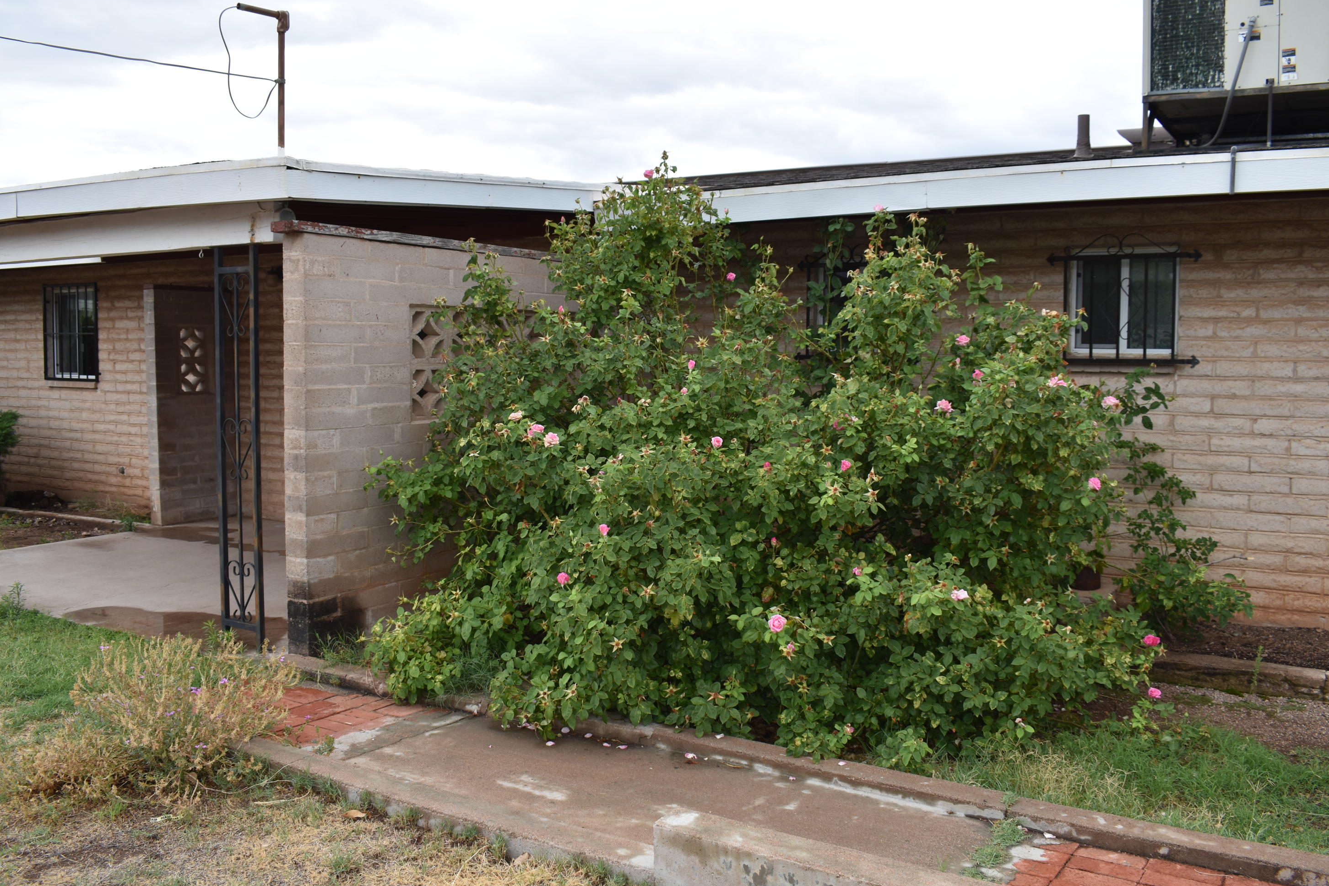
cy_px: 436
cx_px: 657
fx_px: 1144
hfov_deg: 60.3
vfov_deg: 42.3
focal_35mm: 31
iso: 100
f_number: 7.1
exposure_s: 1/200
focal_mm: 20
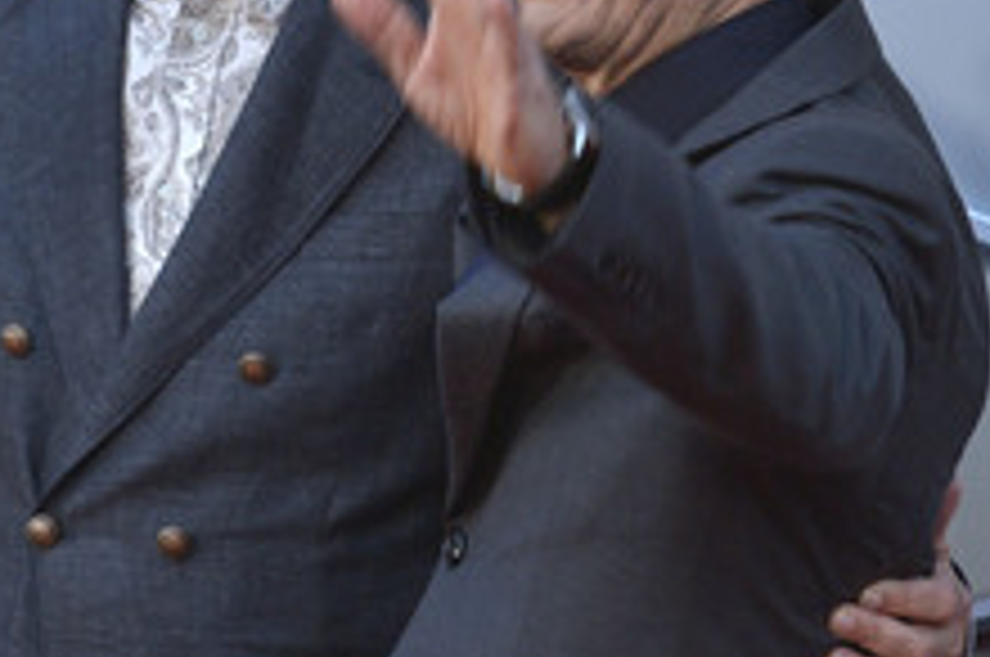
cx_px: 162
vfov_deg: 6.7
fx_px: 5629
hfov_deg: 10.0
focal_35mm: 205
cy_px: 68
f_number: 7.1
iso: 400
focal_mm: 100
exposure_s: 1/250
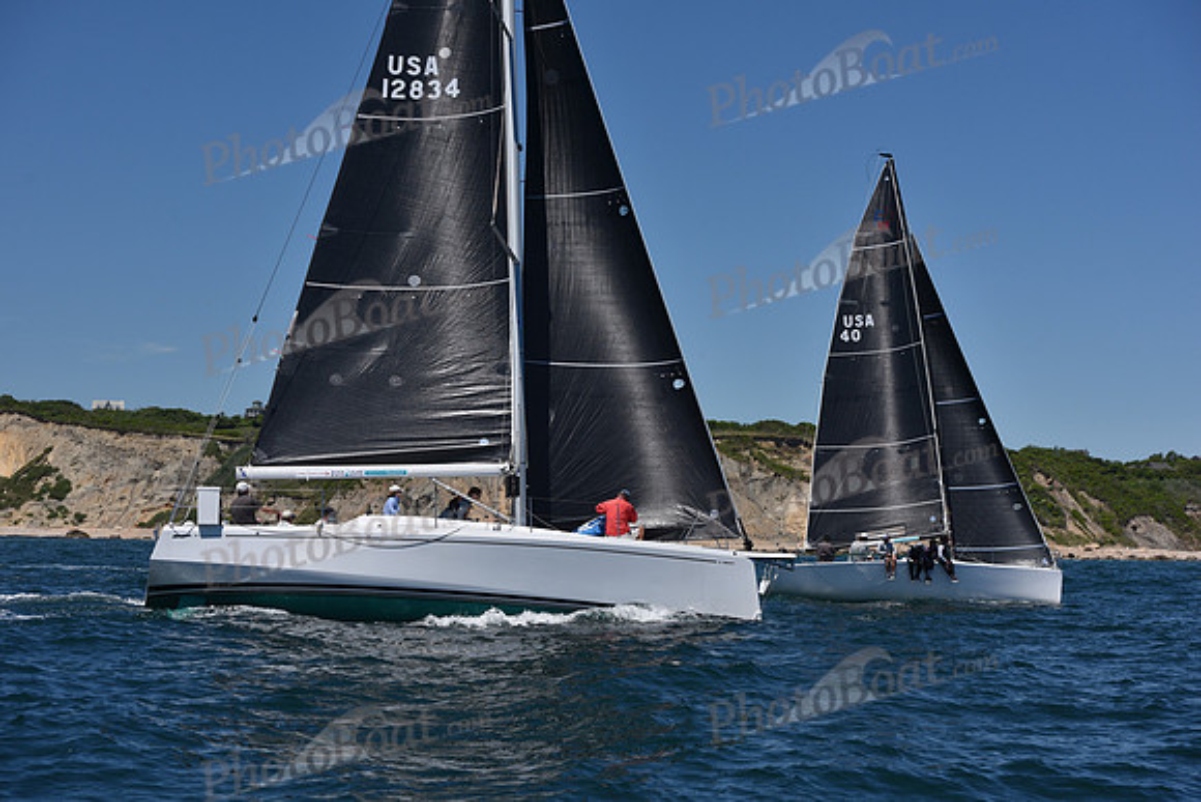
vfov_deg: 19.5
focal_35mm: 70
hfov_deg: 28.8
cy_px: 401
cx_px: 600
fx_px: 2336
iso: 250
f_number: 7.1
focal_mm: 70
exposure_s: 1/800
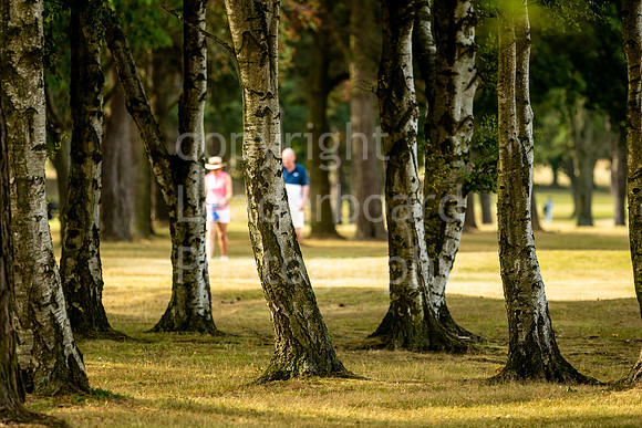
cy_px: 214
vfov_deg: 3.1
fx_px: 8027
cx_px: 321
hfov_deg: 4.6
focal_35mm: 450
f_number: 4
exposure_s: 1/1000
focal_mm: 300
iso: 200
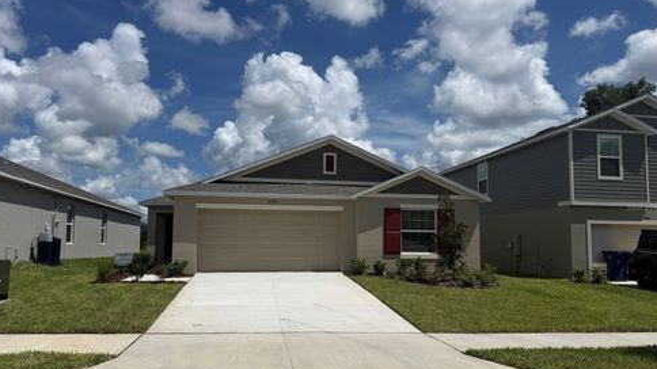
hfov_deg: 69.9
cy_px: 207
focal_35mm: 27
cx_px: 327
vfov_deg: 42.8
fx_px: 470
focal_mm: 6.76
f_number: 1.78
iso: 80
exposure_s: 1/14286
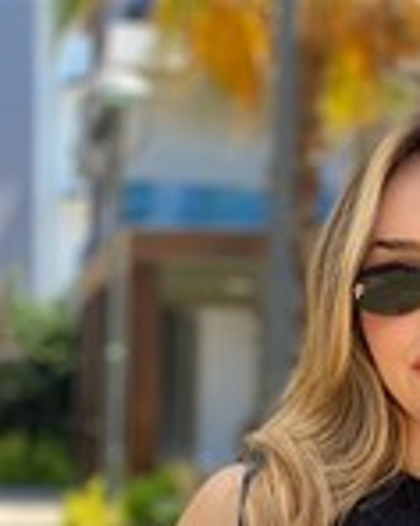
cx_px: 438
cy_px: 730
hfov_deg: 10.7
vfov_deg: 13.0
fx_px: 2211
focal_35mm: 142
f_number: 2
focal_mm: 6
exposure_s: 1/396
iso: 20
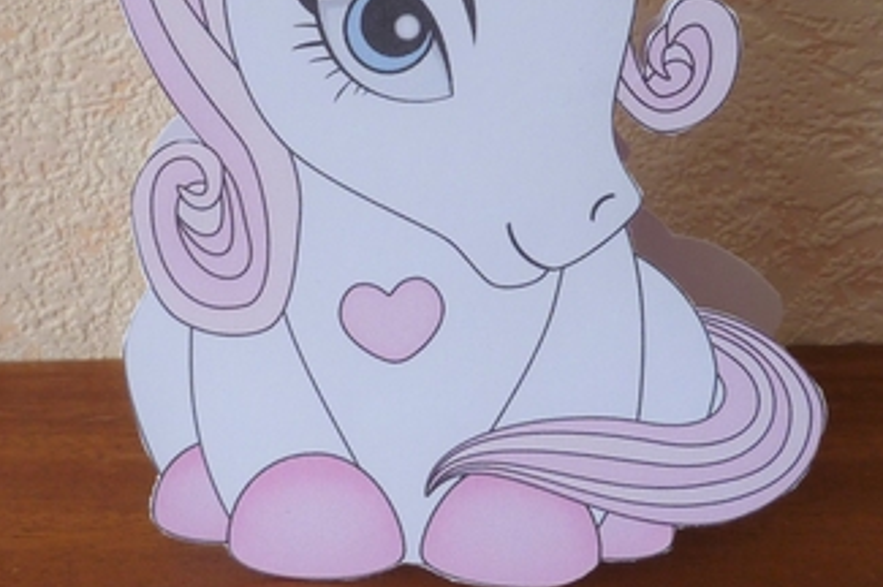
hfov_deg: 53.2
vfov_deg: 35.1
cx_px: 440
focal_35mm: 36
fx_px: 882
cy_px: 84
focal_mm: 4.1
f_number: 3.3
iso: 80
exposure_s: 1/60
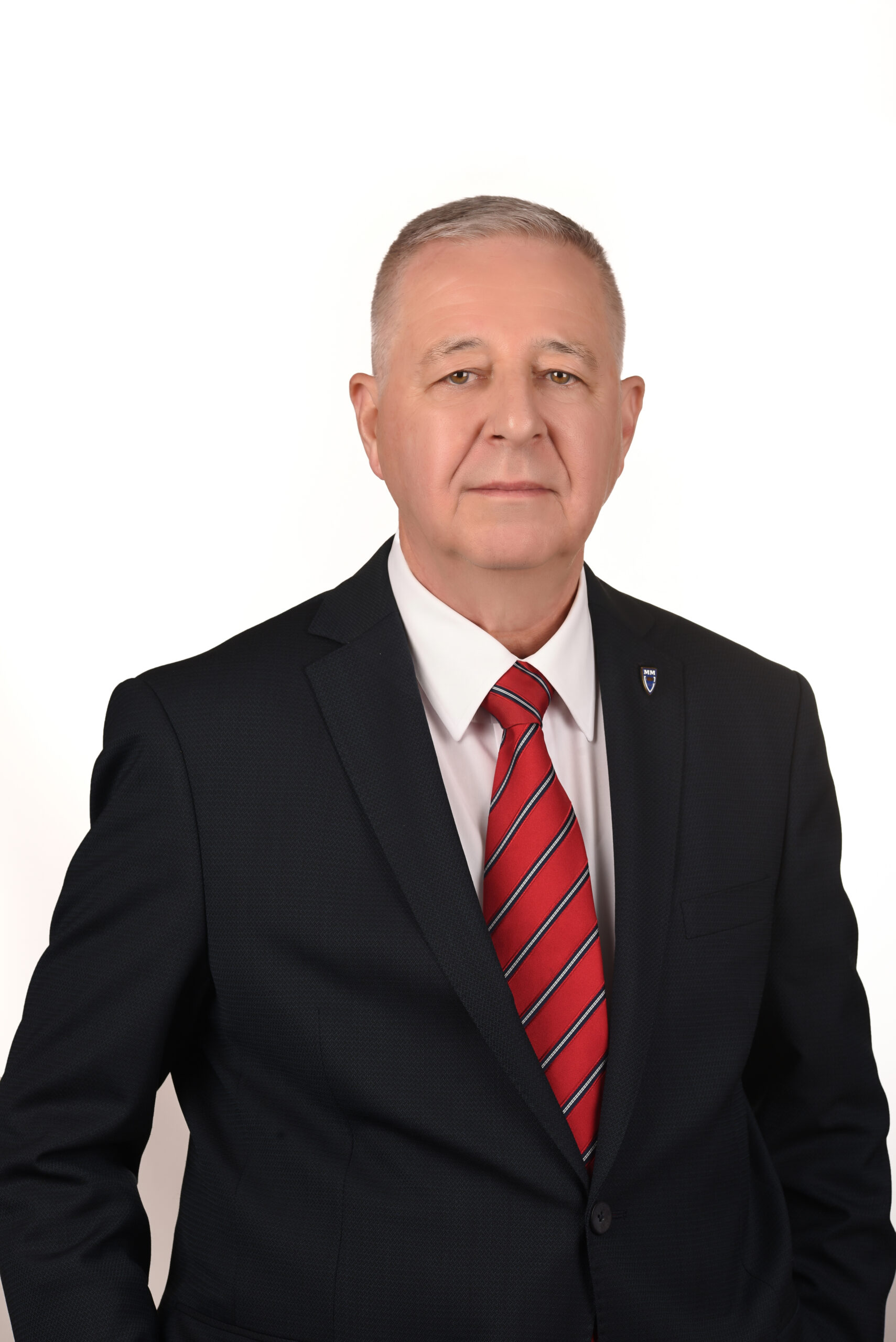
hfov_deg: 13.1
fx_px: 3916
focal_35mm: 105
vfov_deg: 19.4
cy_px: 671
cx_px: 448
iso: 100
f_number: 10
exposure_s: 1/100
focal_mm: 105
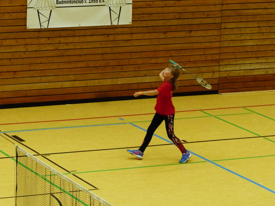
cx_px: 138
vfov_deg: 7.5
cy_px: 103
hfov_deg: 10.0
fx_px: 1573
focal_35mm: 198
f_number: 4
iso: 1600
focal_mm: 35.6
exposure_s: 1/320
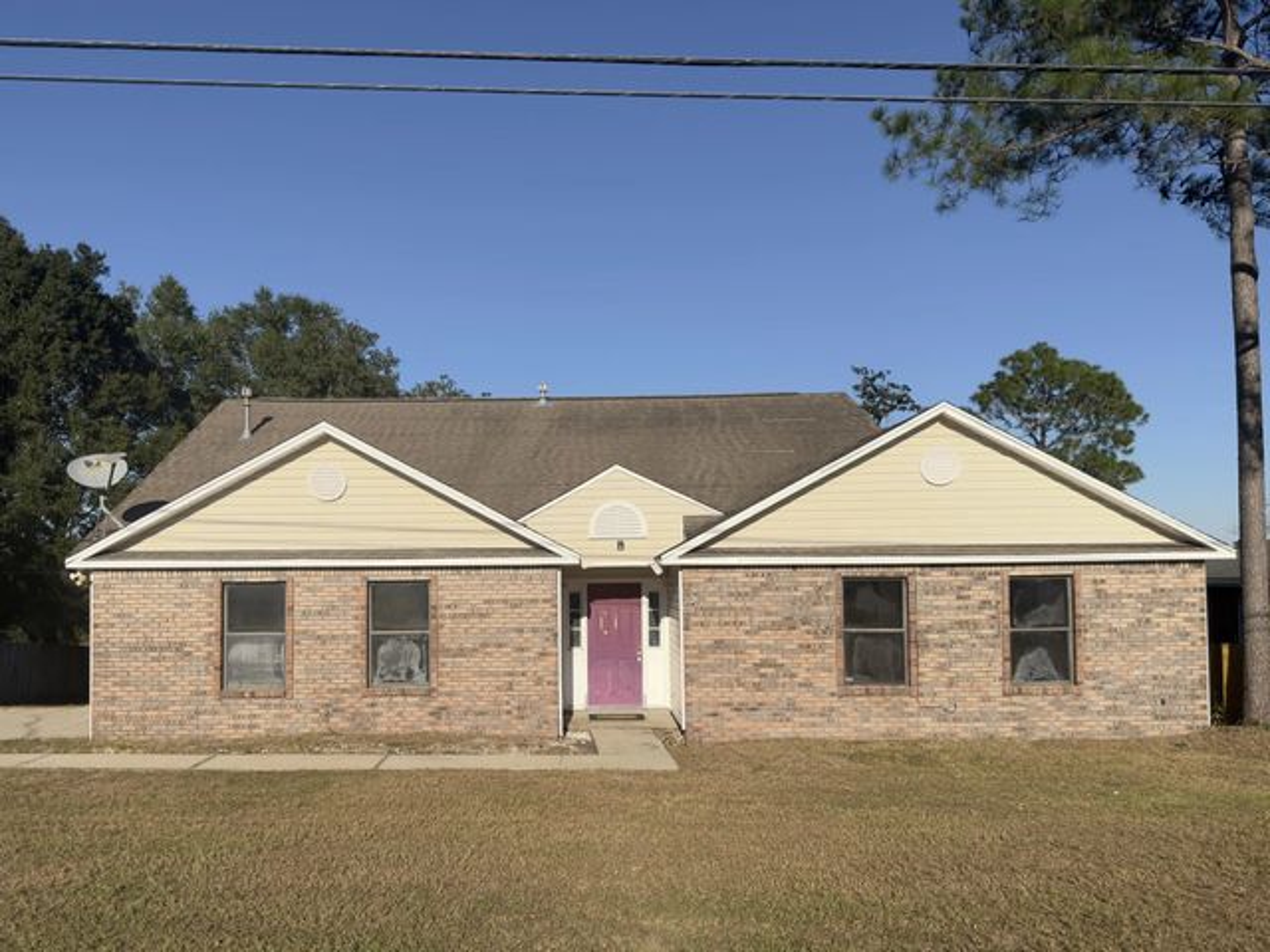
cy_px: 476
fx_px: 881
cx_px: 635
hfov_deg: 71.6
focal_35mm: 24
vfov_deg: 56.8
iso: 64
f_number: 1.78
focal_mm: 6.76
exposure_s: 1/5882
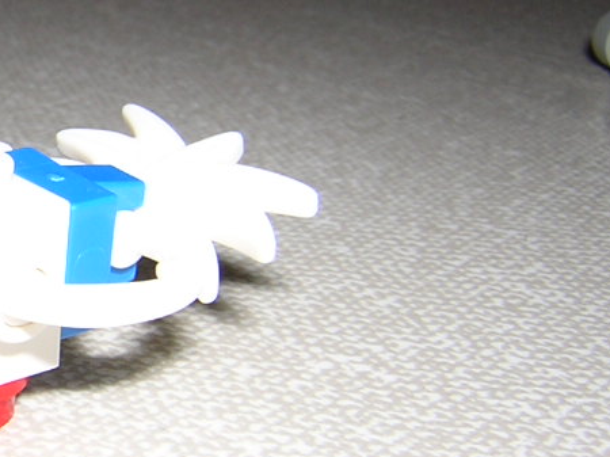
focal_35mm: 82
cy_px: 217
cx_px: -65
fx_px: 1444
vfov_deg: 18.0
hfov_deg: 22.5
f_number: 5.2
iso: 100
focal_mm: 4.7
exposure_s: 1/60.1
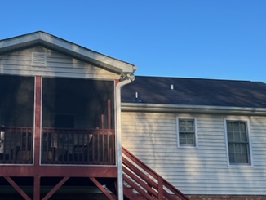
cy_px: 128
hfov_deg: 37.0
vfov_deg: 28.5
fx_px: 392
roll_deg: -0.4
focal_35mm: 51
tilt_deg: +11.0
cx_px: 84
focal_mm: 5.1
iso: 50
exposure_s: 1/1151
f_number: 1.6
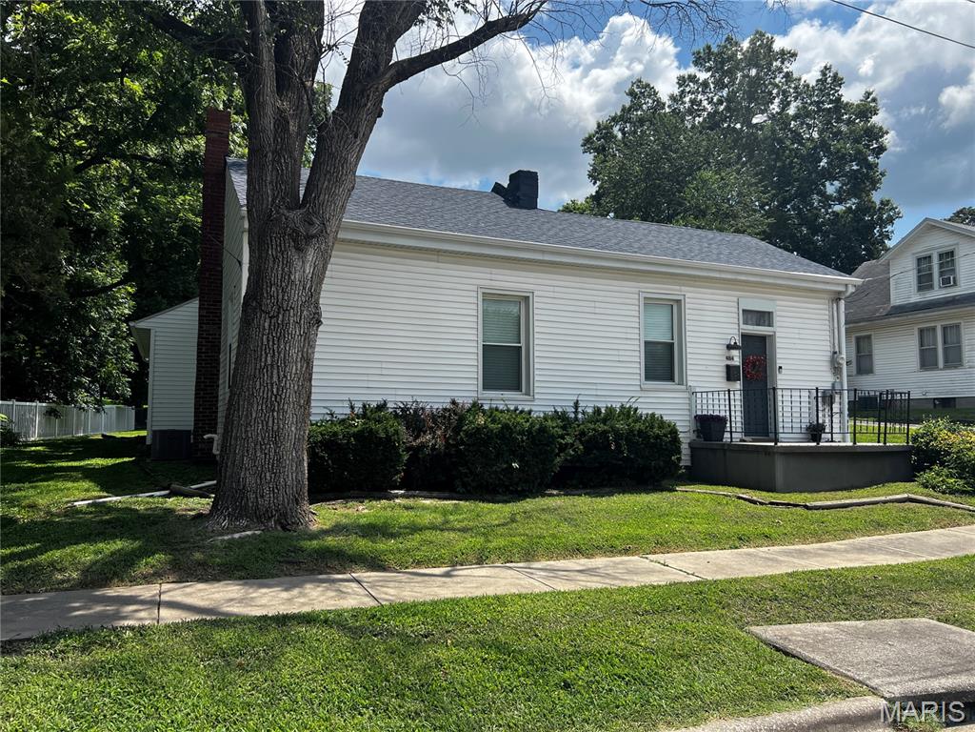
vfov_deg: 53.1
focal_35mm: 26
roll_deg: -0.9
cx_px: 488
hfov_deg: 67.3
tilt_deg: +2.7
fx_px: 732
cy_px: 366
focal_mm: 5.7
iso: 50
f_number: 1.5
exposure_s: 1/3831
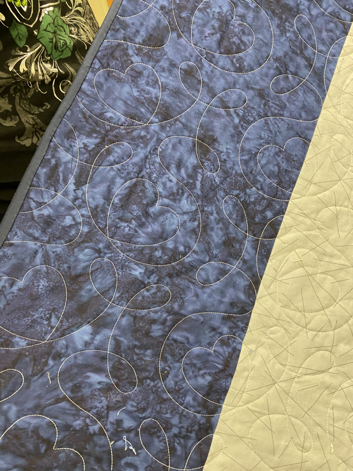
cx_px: 176
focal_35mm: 26
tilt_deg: -51.1
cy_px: 236
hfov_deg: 53.1
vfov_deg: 67.3
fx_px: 354
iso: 200
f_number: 1.8
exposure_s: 1/60
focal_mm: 4.25
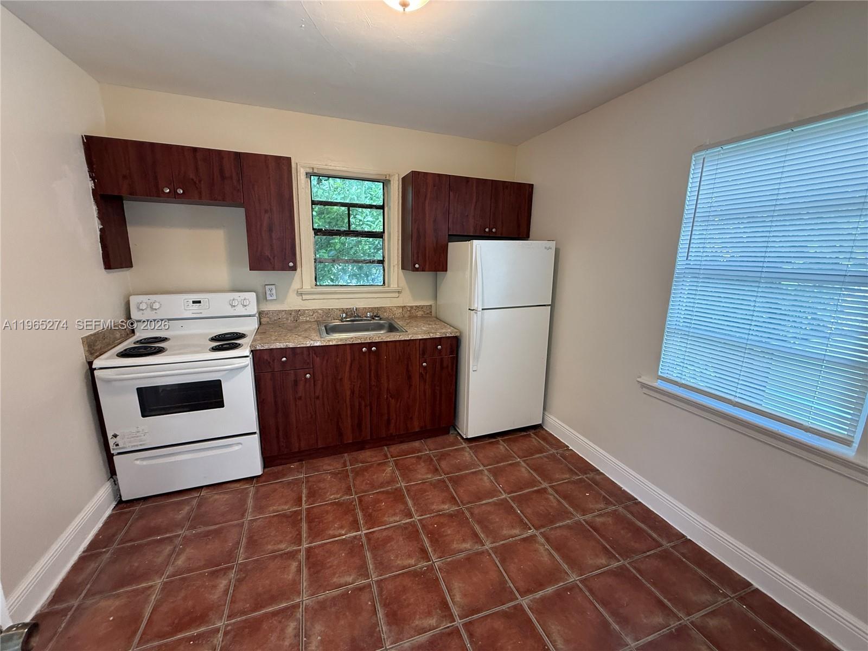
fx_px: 351
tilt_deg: -11.6
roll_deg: -1.8
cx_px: 434
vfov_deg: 85.7
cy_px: 326
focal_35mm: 14
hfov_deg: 102.1
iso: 250
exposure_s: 1/60
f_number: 2.2
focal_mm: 2.22
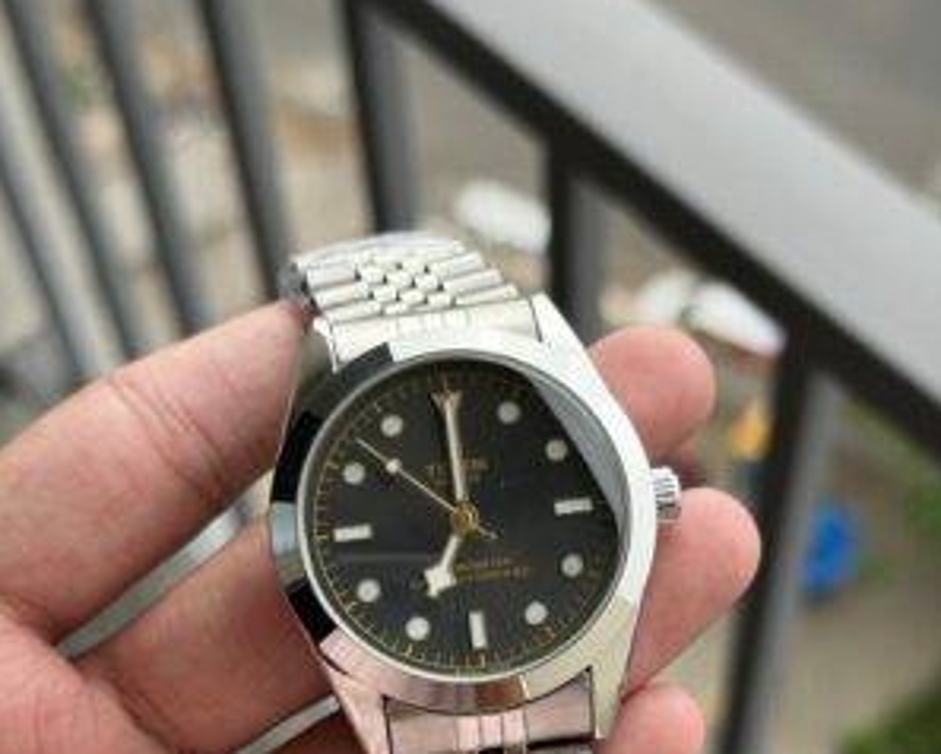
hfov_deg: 30.0
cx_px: 472
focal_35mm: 63
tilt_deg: -59.2
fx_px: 1756
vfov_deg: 23.8
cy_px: 618
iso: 100
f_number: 1.78
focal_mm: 6.76
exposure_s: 1/1149
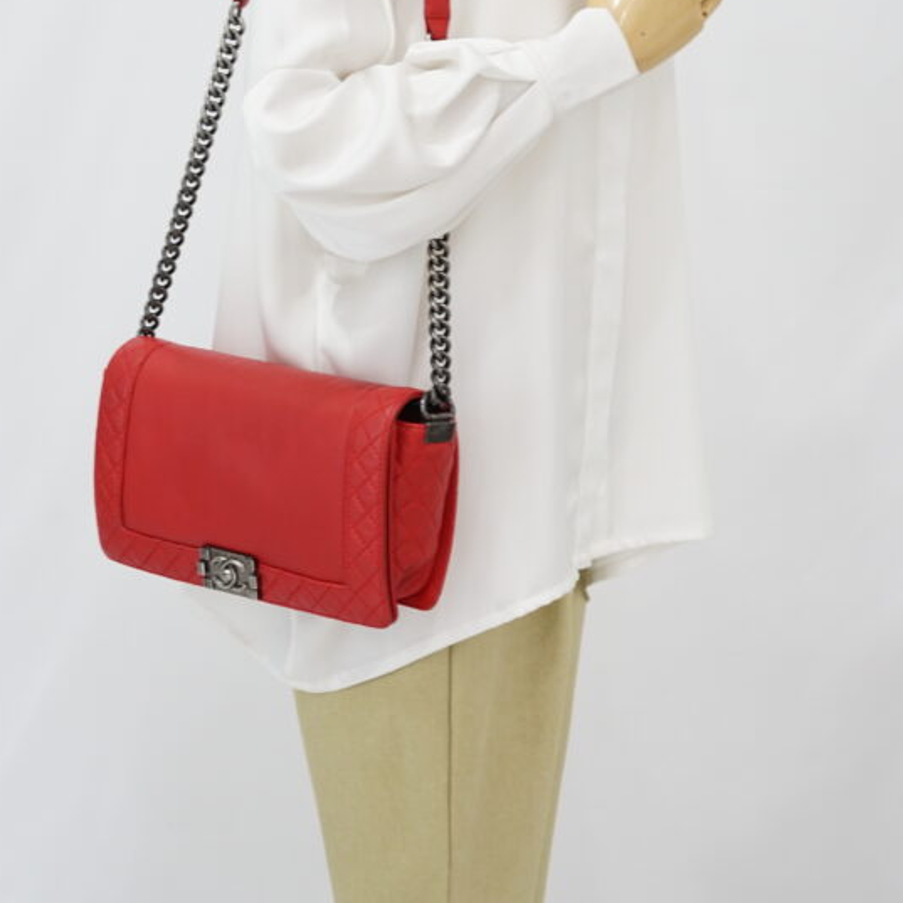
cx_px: 415
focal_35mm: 81
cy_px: 257
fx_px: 2391
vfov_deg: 21.3
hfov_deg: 21.4
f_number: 6.3
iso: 640
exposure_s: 1/10
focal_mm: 50
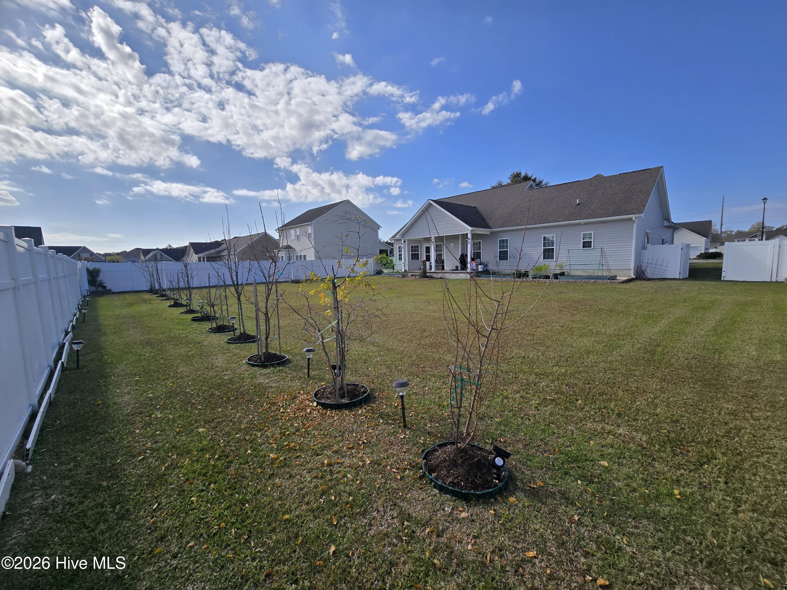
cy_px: 295
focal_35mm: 13
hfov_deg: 106.2
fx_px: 296
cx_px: 394
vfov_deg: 89.9
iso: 50
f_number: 2.2
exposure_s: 1/4131
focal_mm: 2.2
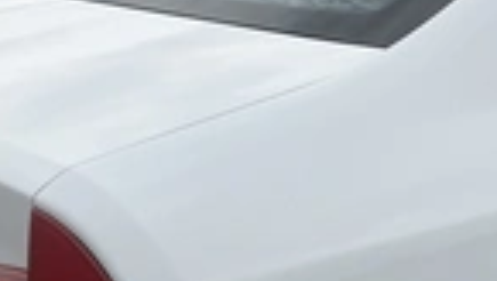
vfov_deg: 13.4
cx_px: 284
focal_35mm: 87
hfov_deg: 24.4
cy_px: 380
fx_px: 1148
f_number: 1.8
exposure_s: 1/1490
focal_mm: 3
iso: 25
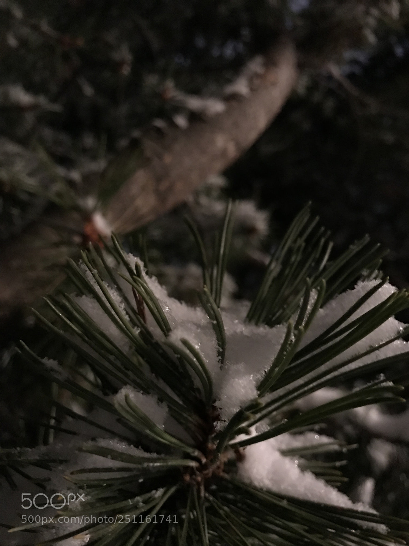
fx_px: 441
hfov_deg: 49.7
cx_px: 204
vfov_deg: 63.4
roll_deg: +4.1
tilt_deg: +25.4
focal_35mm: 28
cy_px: 273
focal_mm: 3.99
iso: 100
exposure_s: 1/4
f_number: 1.8
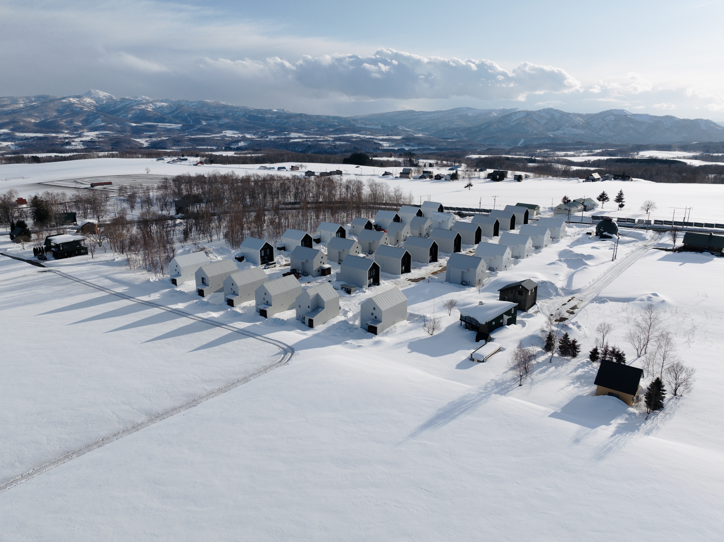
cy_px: 271
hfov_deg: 71.6
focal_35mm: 24
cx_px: 362
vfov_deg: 56.8
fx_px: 502
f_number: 2.8
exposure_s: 1/3200
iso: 100
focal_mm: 12.29
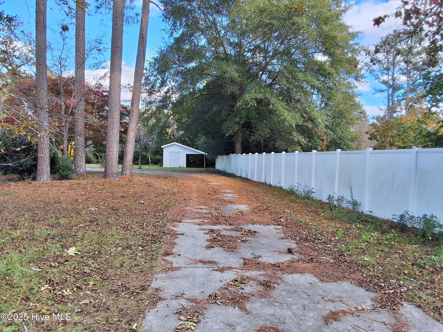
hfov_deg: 63.4
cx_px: 222
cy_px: 166
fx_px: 358
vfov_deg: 49.7
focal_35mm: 28
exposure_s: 1/402
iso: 32
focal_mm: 2.91
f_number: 1.9
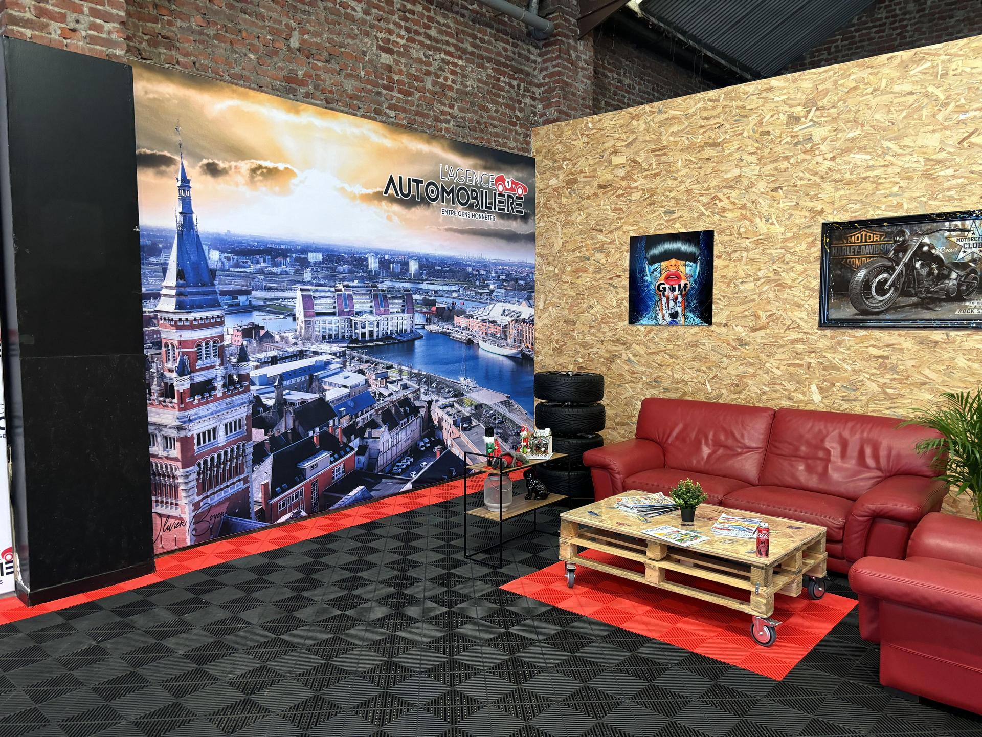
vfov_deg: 53.1
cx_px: 491
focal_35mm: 26
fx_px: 738
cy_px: 368
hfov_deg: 67.3
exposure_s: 1/50
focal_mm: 5.96
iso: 320
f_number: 1.6
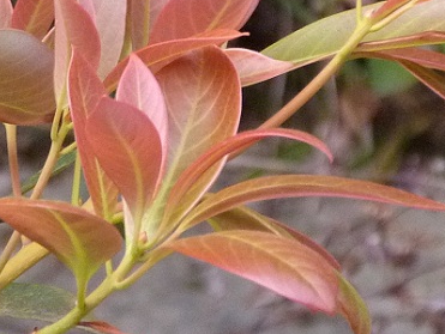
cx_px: -7
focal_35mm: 700
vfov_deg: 2.1
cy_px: -9
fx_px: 9007
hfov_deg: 2.8
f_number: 3.8
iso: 400
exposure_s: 1/60
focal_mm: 36.1
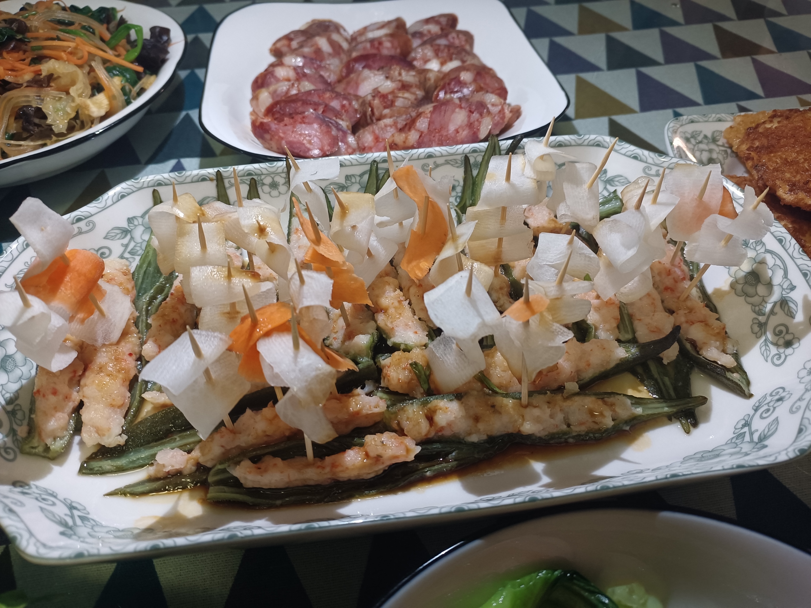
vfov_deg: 53.1
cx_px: 406
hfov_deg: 67.3
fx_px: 609
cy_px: 304
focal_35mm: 26
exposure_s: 1/33.3
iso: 777
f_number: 1.8
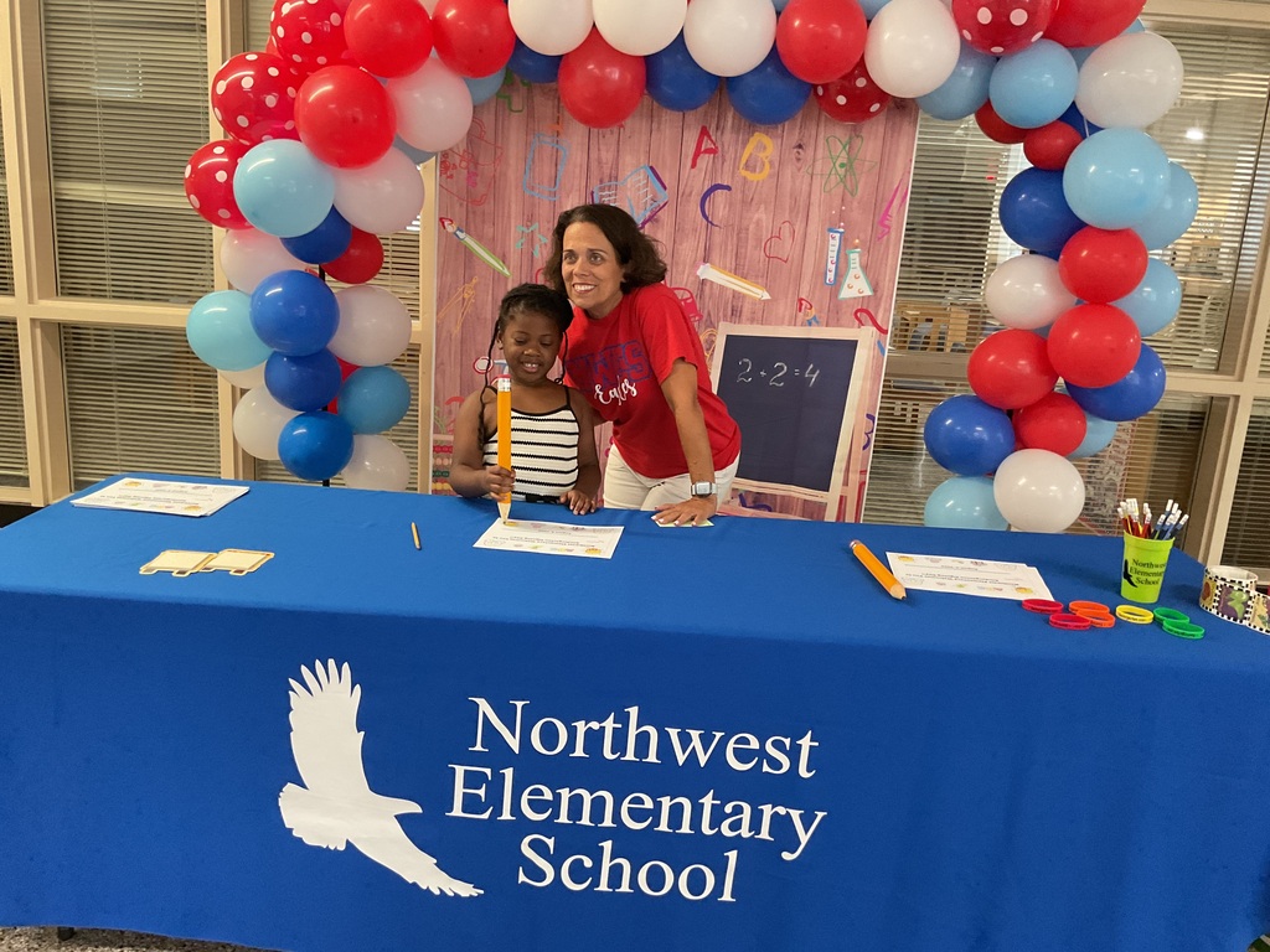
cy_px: 476
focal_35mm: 29
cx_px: 635
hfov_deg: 61.7
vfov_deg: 48.2
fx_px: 1064
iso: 250
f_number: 1.8
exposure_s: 1/60
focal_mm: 3
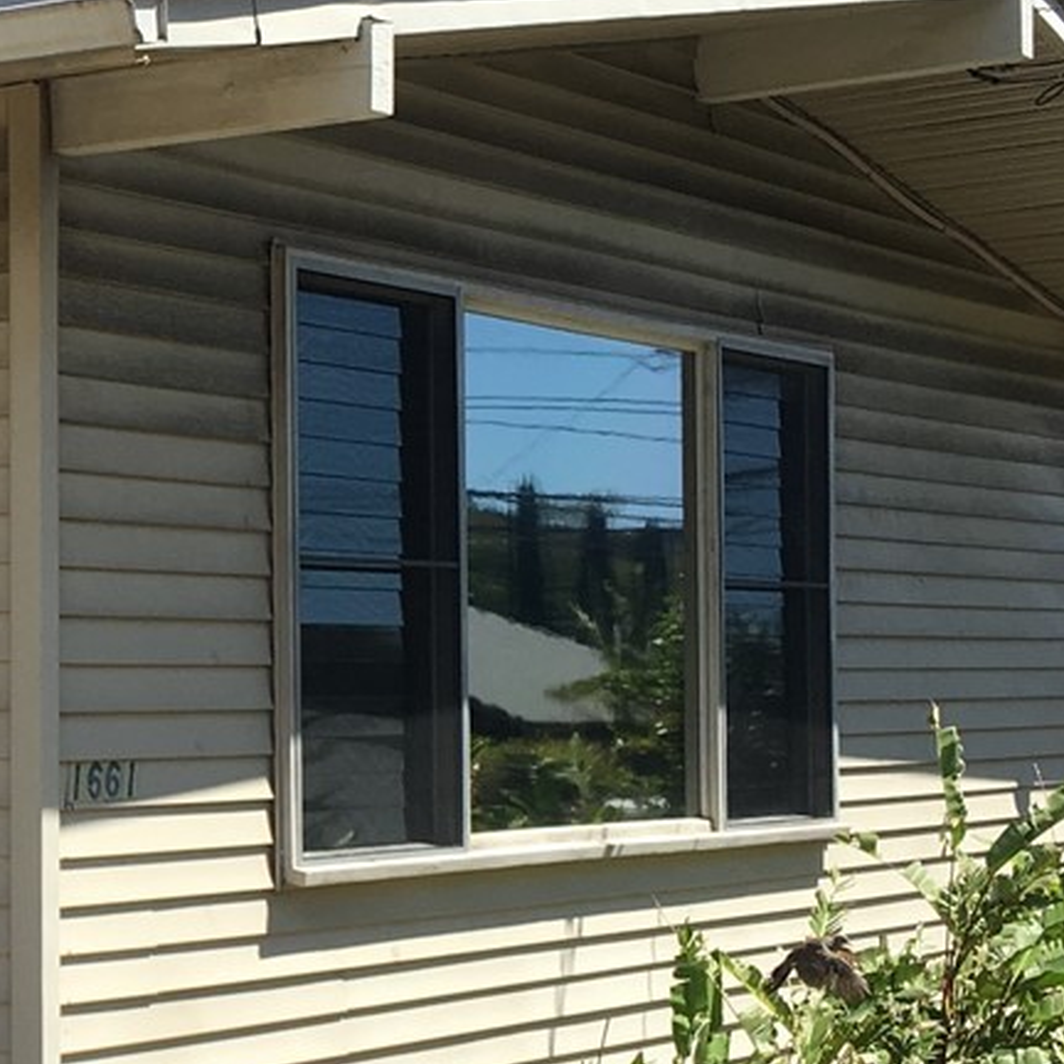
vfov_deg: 18.3
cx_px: -335
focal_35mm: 95
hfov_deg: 17.2
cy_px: 631
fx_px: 3304
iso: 25
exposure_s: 1/1202
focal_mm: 4.15
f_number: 2.2
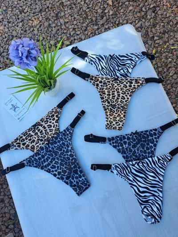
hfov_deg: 56.8
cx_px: 89
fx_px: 164
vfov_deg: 71.6
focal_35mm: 24
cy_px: 118
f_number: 1.8
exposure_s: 1/113
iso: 50
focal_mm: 5.23
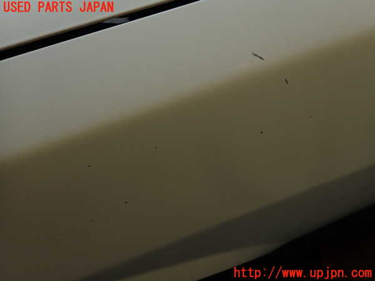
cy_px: 140
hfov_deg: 69.4
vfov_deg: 54.9
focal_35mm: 25
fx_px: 271
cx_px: 188
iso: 100
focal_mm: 4.5
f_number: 2.8
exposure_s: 1/160
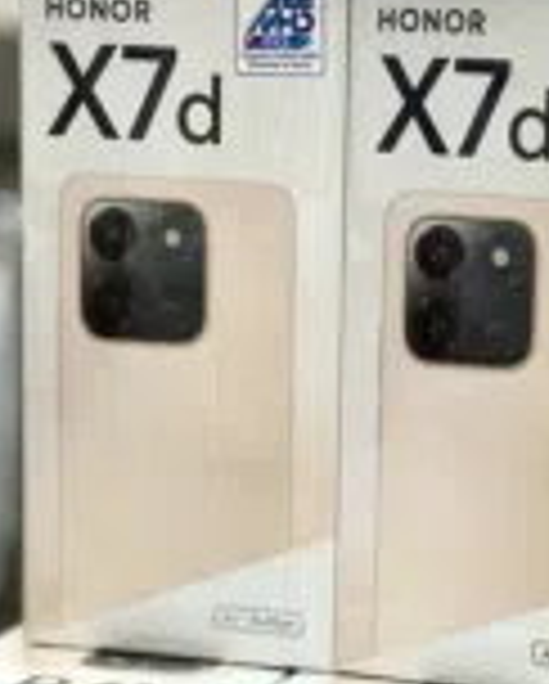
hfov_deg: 12.5
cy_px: 621
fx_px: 2493
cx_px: 374
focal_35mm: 123
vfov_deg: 15.4
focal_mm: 6.86
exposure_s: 1/100
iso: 125
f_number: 1.78
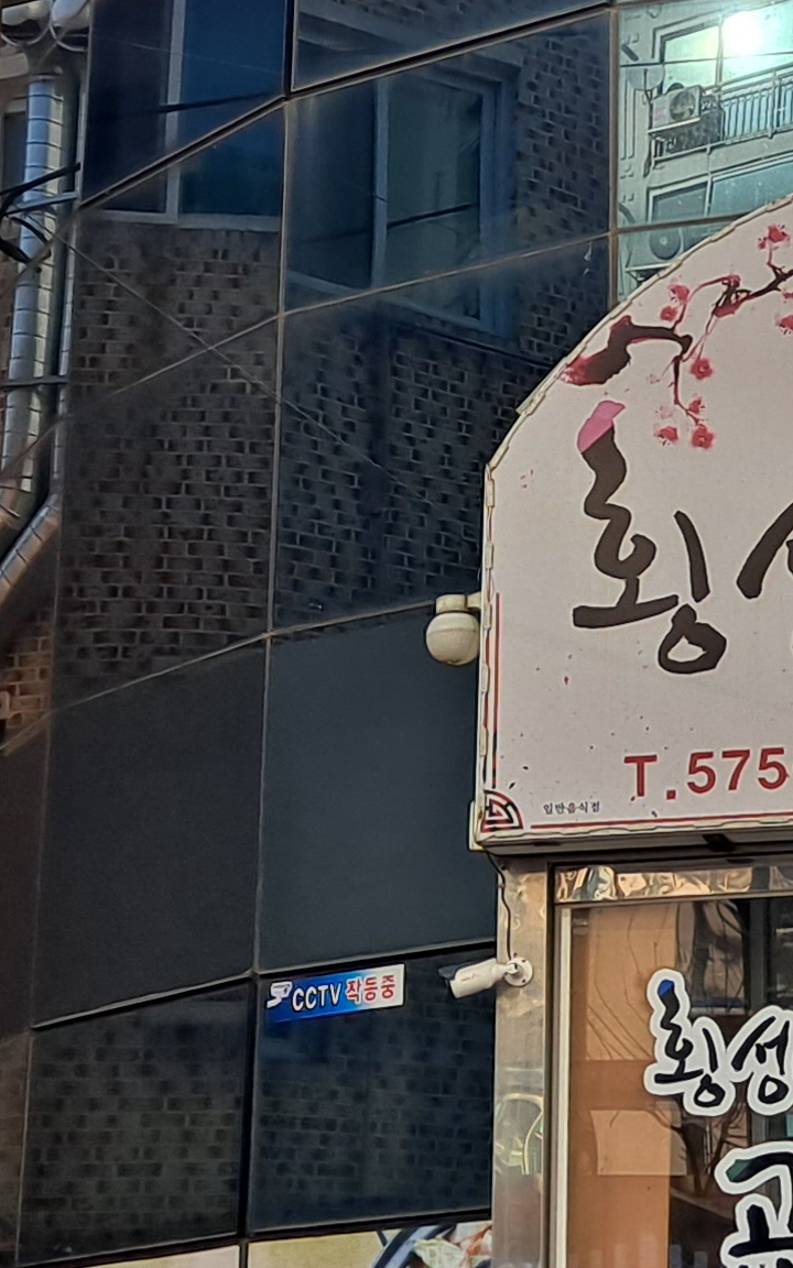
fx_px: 3181
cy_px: 477
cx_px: 935
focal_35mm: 92
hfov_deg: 13.8
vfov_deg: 22.5
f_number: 2
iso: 32
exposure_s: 1/1770
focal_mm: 4.6
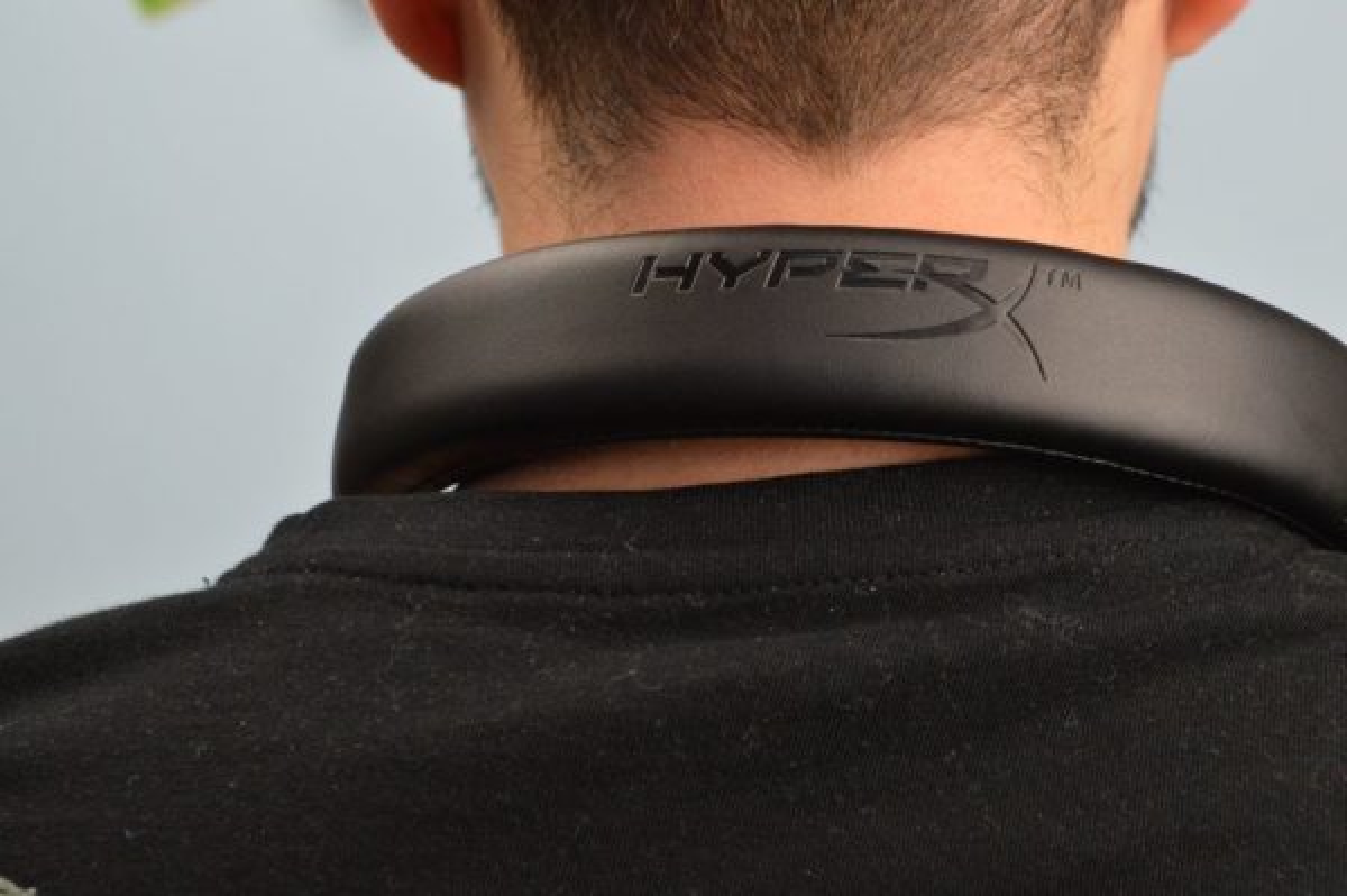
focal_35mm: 78
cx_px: 674
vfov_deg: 17.5
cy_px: 448
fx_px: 2916
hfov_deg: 26.0
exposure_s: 1/25
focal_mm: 52
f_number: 10
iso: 1600
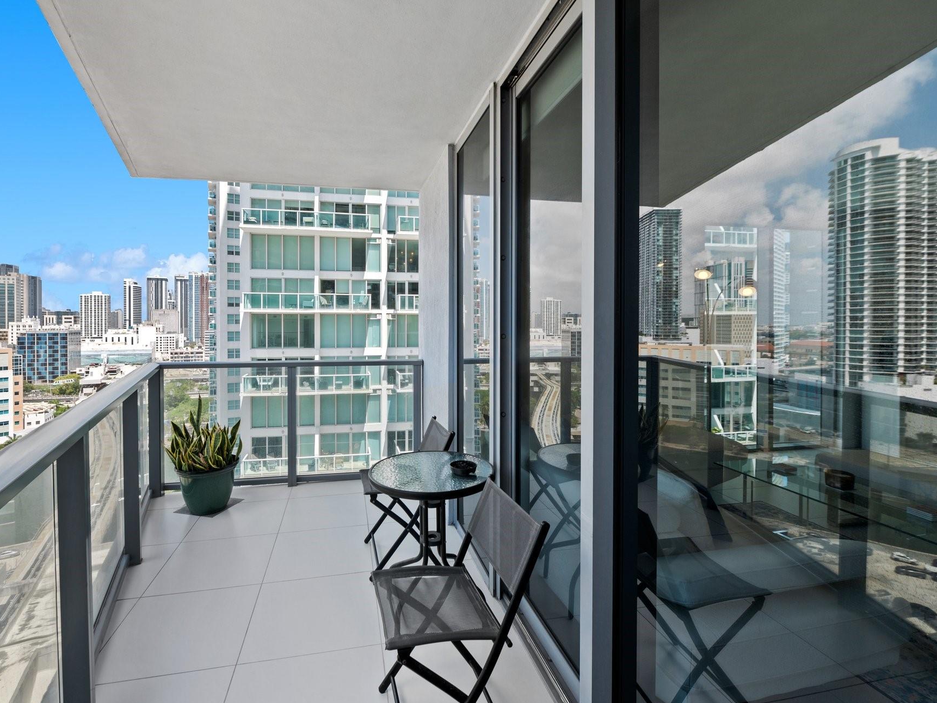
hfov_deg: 94.2
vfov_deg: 78.1
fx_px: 433
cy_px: 353
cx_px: 424
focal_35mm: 16
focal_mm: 14
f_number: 8
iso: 200
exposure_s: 1/100
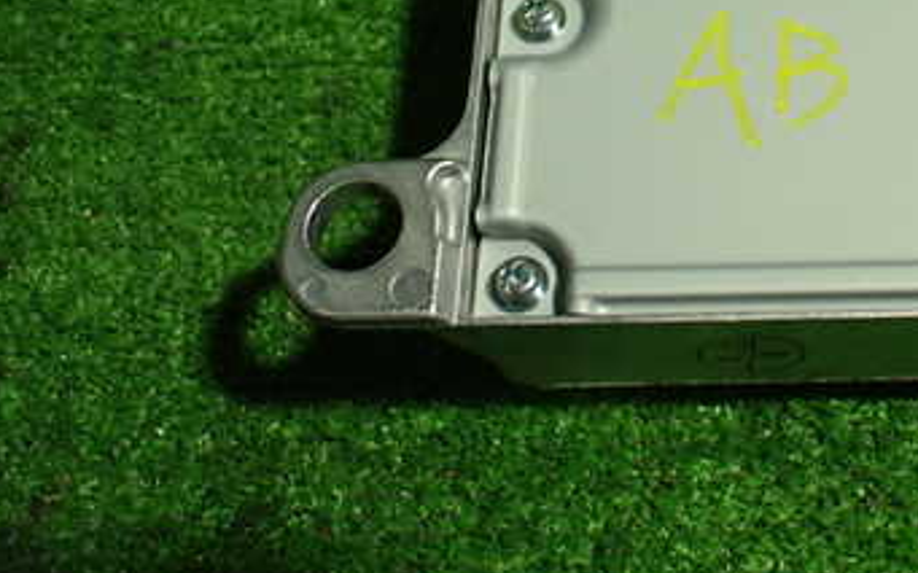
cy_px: 35
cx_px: 794
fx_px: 1401
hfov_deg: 34.6
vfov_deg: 22.5
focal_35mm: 56
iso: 800
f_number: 2.3
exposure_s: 1/125
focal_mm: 5.4
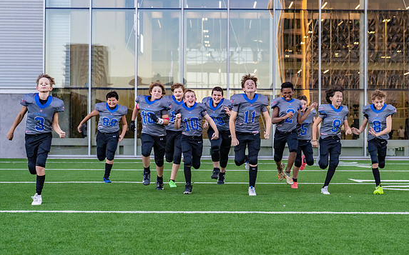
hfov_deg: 31.1
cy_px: 140
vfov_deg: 19.7
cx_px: 228
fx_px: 735
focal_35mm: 66
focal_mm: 50
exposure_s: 1/1250
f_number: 3.2
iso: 2500
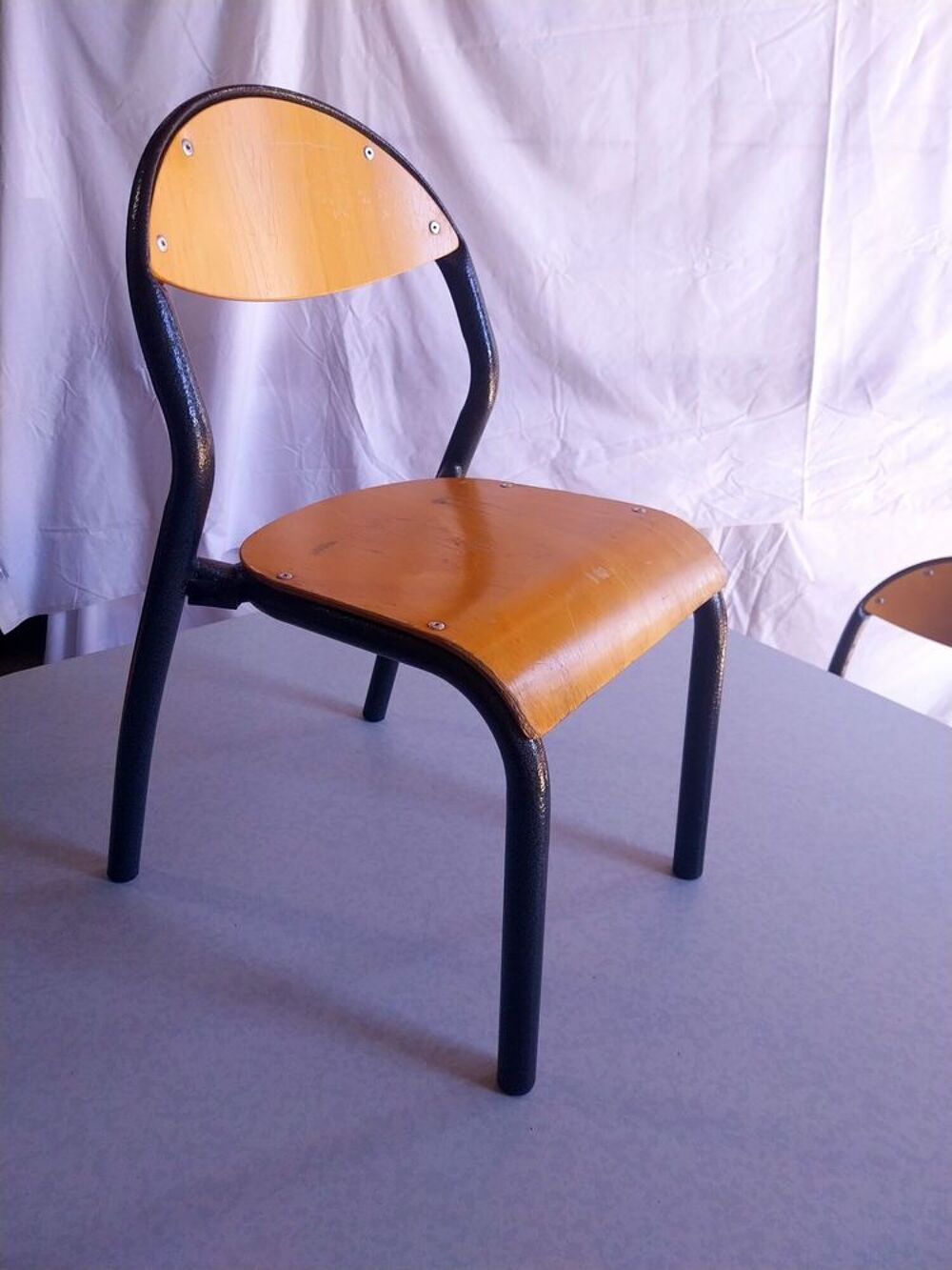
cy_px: 635
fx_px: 953
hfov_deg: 53.1
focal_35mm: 26
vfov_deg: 67.3
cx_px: 476
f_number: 1.8
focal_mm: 4
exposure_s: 1/100
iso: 50
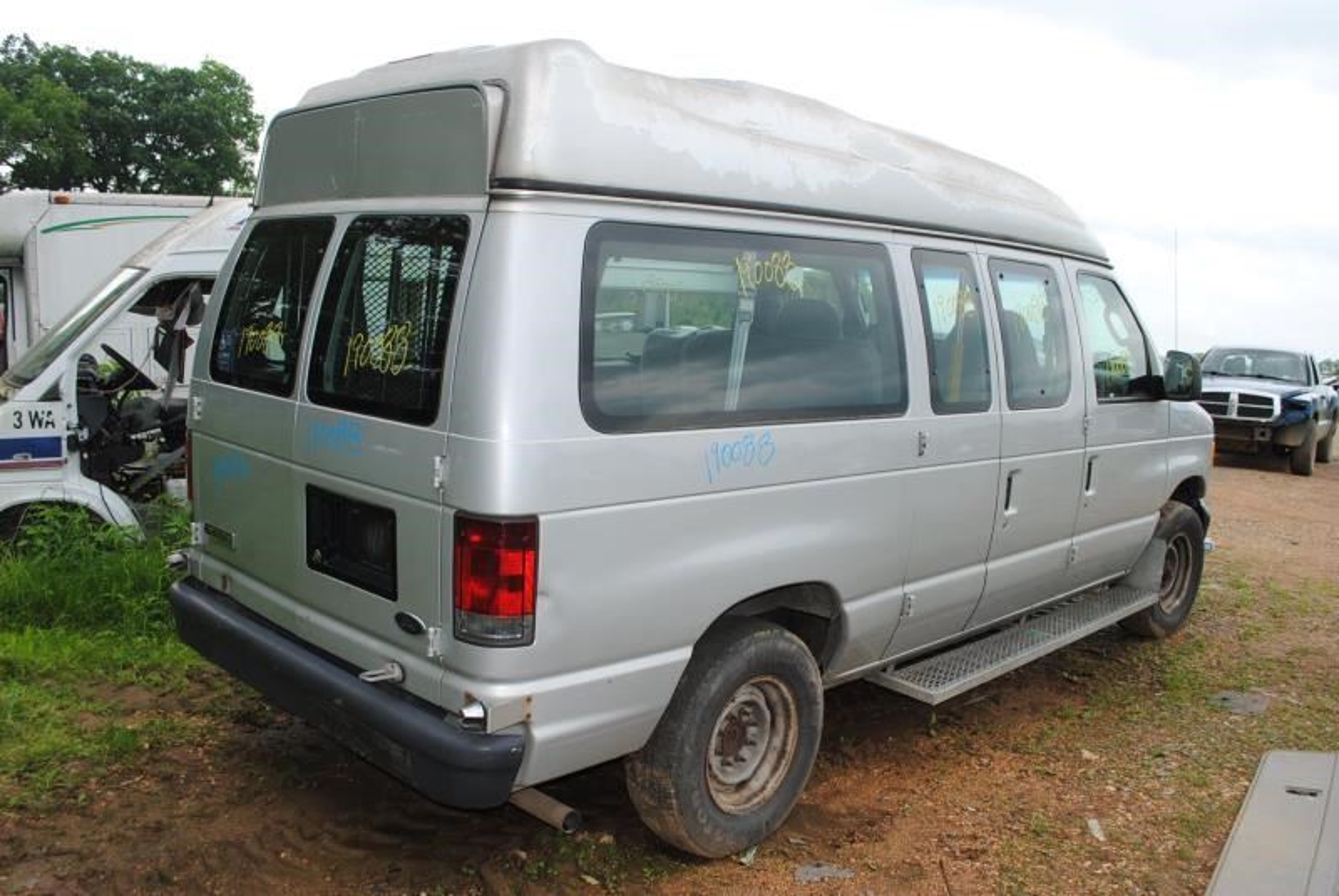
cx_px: 670
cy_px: 448
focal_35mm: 30
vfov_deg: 43.7
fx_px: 1117
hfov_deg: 61.9
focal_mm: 20
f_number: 5.6
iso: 100
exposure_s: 1/200
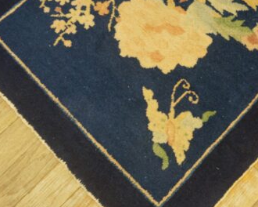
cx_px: 181
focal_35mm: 46
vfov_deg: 32.7
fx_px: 351
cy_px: 114
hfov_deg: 39.6
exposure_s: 1/60
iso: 1250
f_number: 4
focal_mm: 18
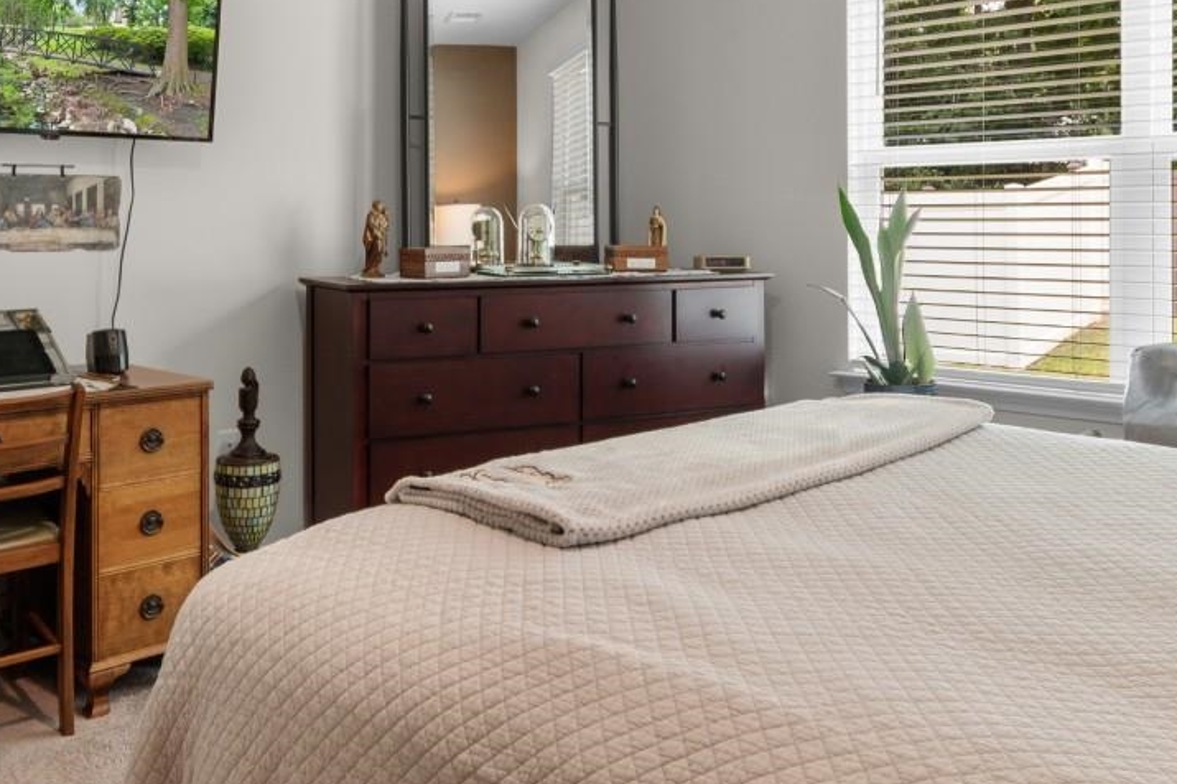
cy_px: 221
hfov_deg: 55.6
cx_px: 494
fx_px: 1111
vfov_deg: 38.1
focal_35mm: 34
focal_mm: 10
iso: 100
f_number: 4.5
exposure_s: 1/8
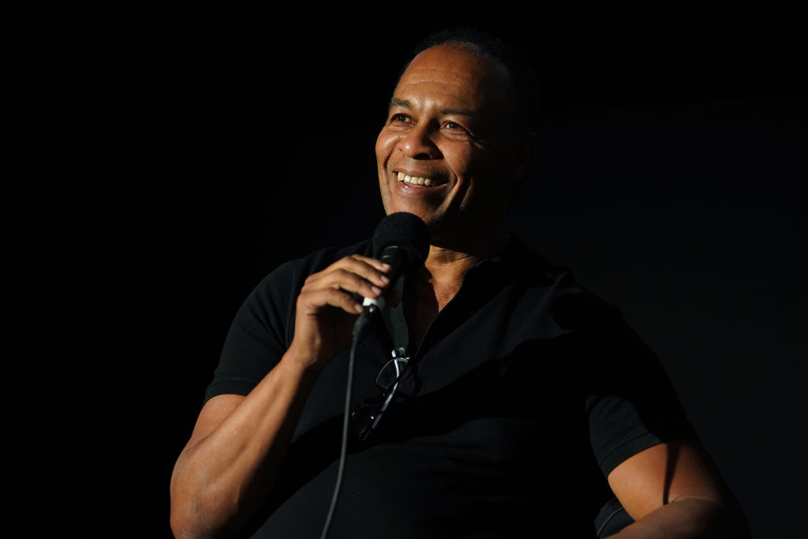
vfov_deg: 9.5
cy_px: 270
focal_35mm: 144
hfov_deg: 14.2
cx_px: 404
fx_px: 3232
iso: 3200
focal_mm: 144
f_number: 2.8
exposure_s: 1/100
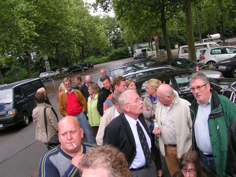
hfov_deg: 49.0
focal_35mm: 38
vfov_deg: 37.7
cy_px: 88
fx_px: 259
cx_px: 118
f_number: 5
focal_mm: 5.8
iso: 50
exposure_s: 1/60
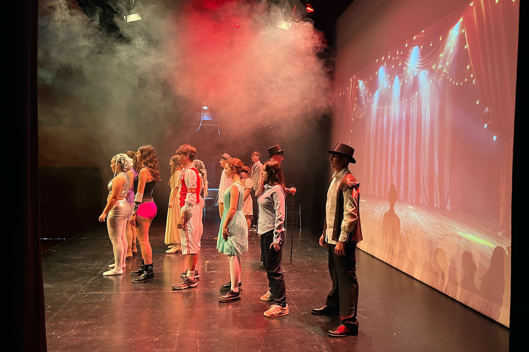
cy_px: 176
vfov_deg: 44.9
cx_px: 264
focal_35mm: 29
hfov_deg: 63.7
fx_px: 426
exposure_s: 1/125
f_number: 6.3
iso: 500
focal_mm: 29
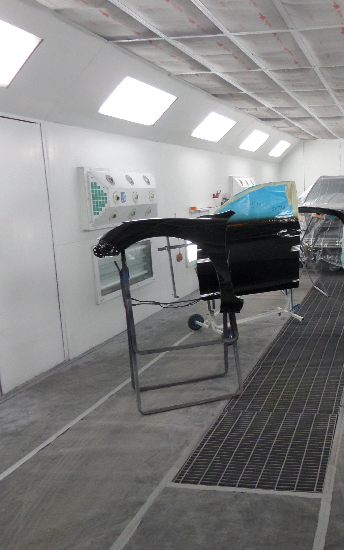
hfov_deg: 35.5
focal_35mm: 34
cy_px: 275
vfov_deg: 56.7
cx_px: 295
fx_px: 510
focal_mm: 4.3
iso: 160
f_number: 3.1
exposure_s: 1/30
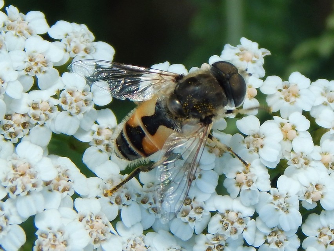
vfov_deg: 10.5
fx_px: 1361
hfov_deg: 14.0
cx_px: 167
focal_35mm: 141
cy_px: 126
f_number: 4.9
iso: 125
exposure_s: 1/400
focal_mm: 25.3
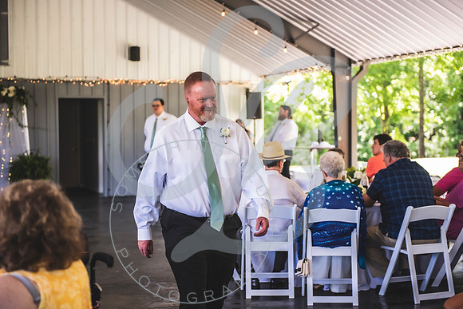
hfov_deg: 28.8
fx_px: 900
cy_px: 154
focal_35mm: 70
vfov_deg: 19.5
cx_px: 232
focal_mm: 70
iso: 400
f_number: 2.8
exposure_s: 1/200
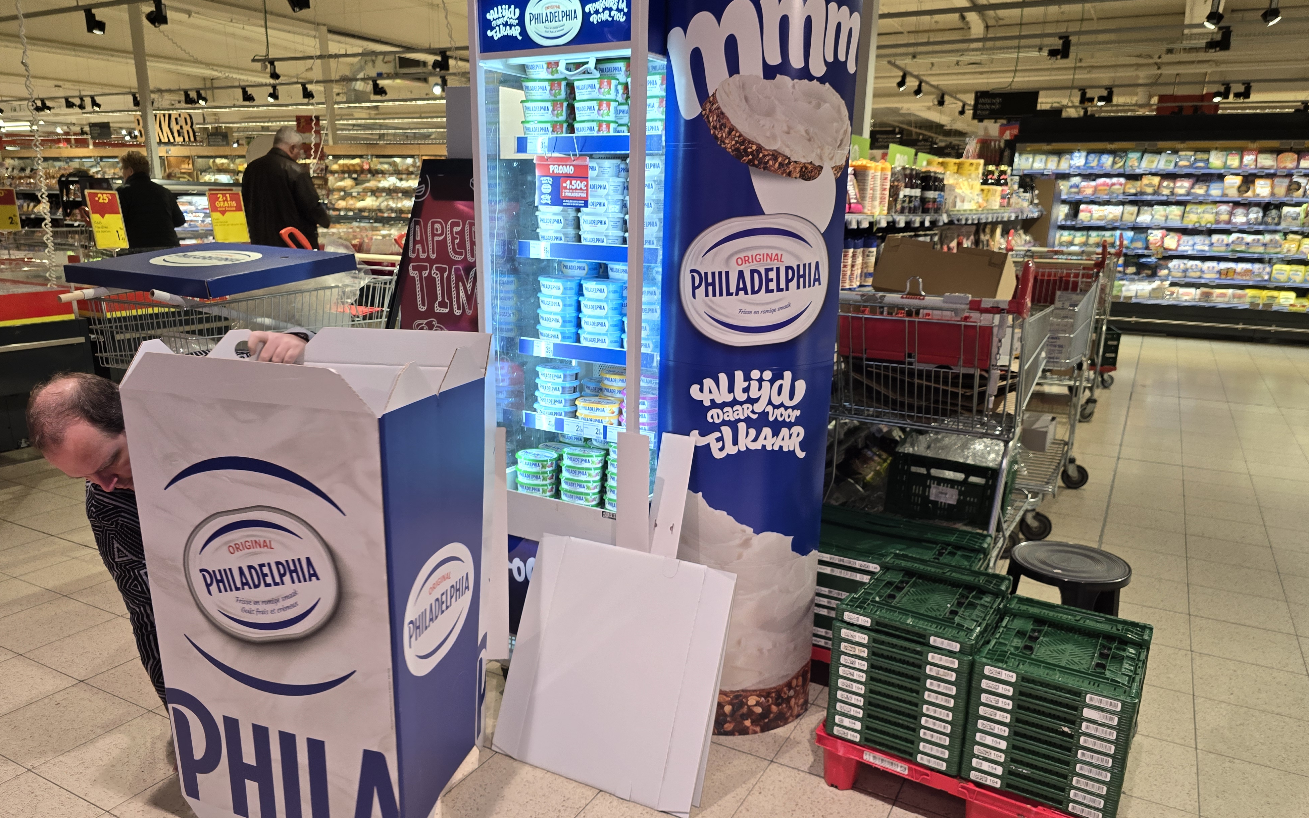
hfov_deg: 72.5
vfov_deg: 49.2
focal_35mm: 25
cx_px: 647
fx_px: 892
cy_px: 457
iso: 100
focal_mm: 6.3
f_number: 1.7
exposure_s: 1/100
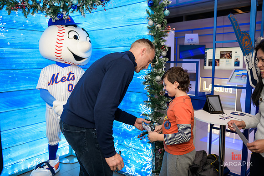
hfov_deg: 60.3
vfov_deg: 42.3
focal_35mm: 31
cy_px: 88
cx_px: 132
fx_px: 227
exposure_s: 1/125
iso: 400
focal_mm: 31
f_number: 3.2
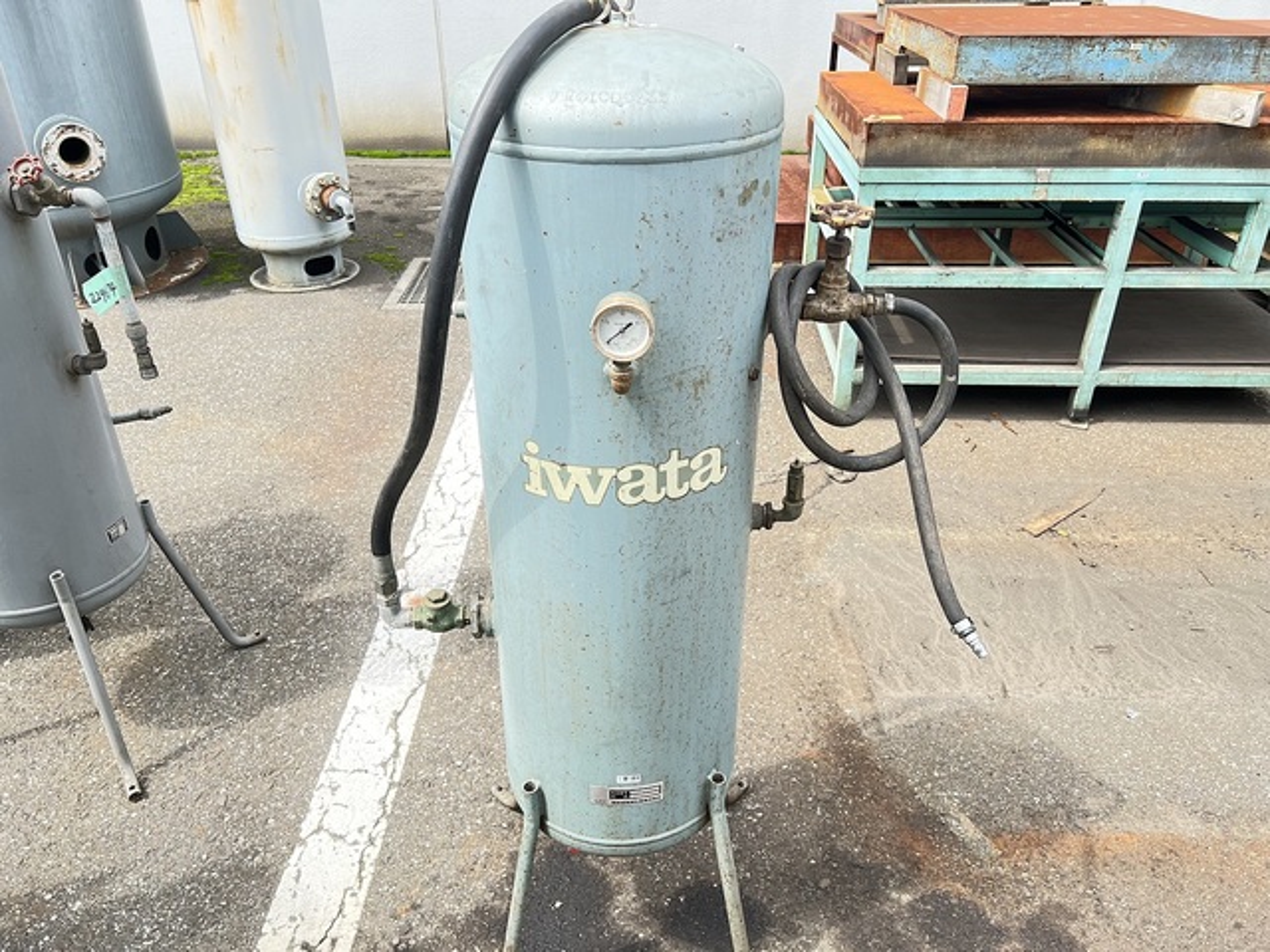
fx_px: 954
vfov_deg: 53.1
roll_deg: +0.0
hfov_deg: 67.3
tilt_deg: -32.0
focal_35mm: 26
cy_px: 476
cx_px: 635
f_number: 1.5
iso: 50
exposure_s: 1/445
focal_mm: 5.7
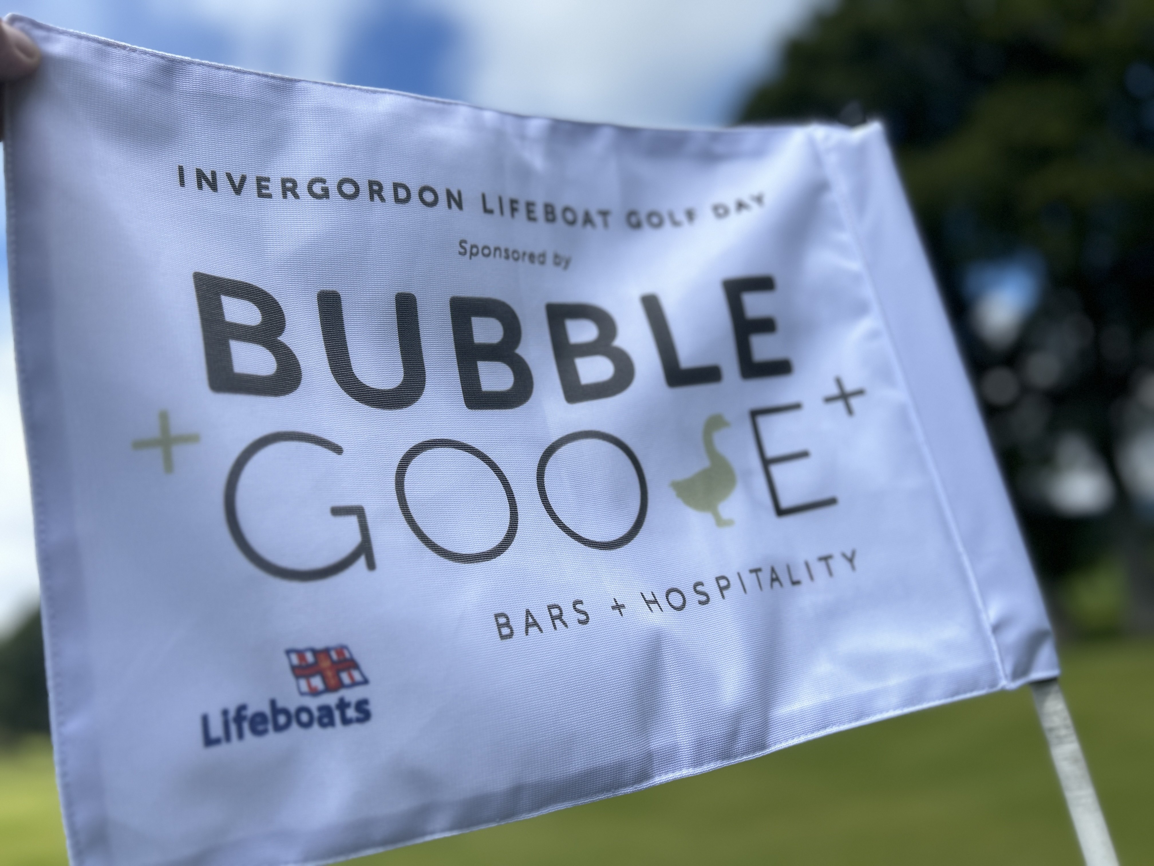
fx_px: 867
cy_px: 433
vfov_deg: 53.1
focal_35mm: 26
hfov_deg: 67.3
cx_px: 577
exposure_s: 1/4831
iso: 50
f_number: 1.5
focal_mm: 5.7
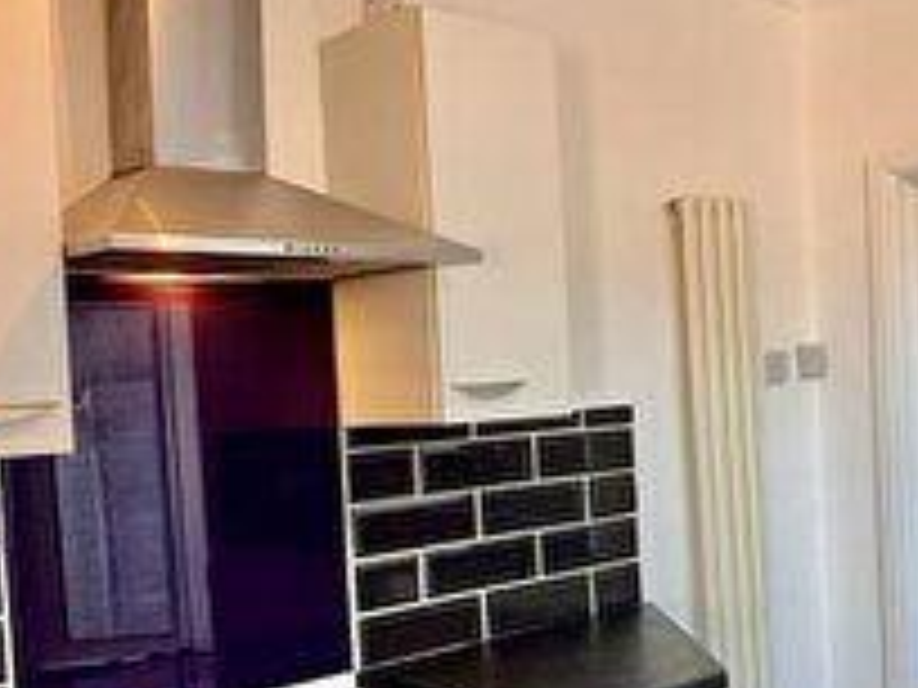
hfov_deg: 38.3
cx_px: 720
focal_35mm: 48
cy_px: 420
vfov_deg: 30.2
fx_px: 1273
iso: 160
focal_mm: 2.22
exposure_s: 1/99
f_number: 2.2
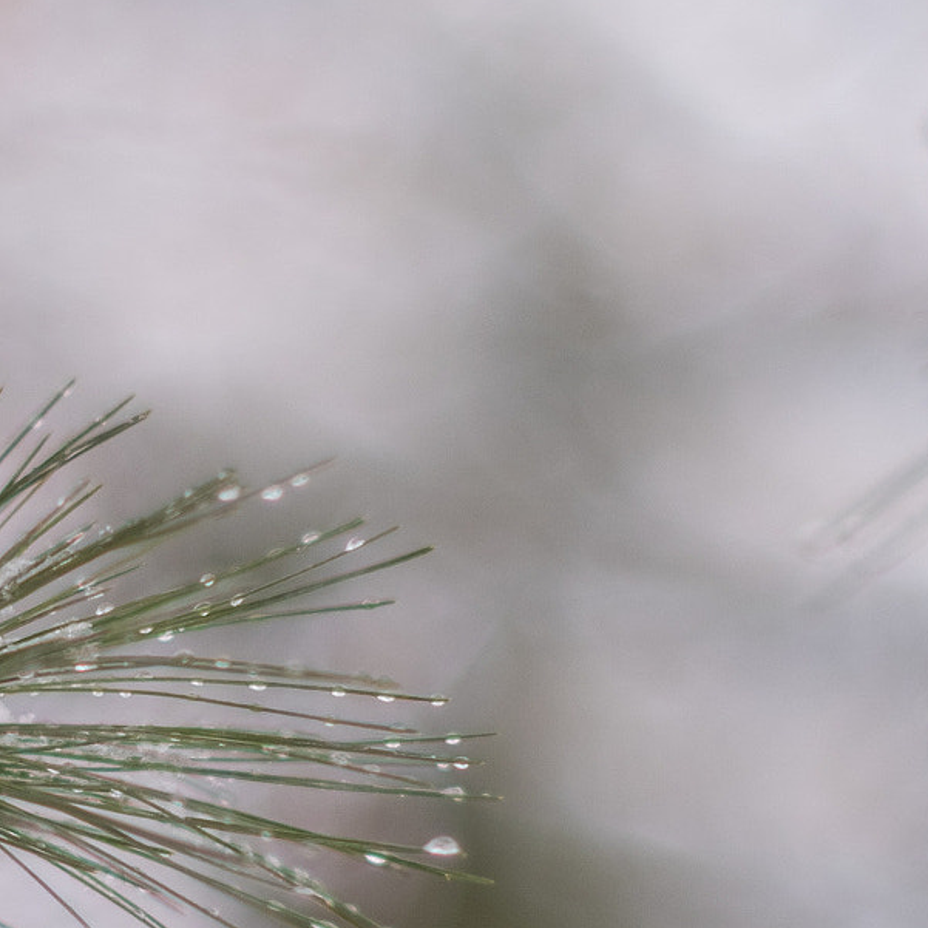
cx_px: 168
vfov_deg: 19.6
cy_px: 905
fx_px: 2608
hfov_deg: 19.9
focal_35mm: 86
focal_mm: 25
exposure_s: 1/125
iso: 320
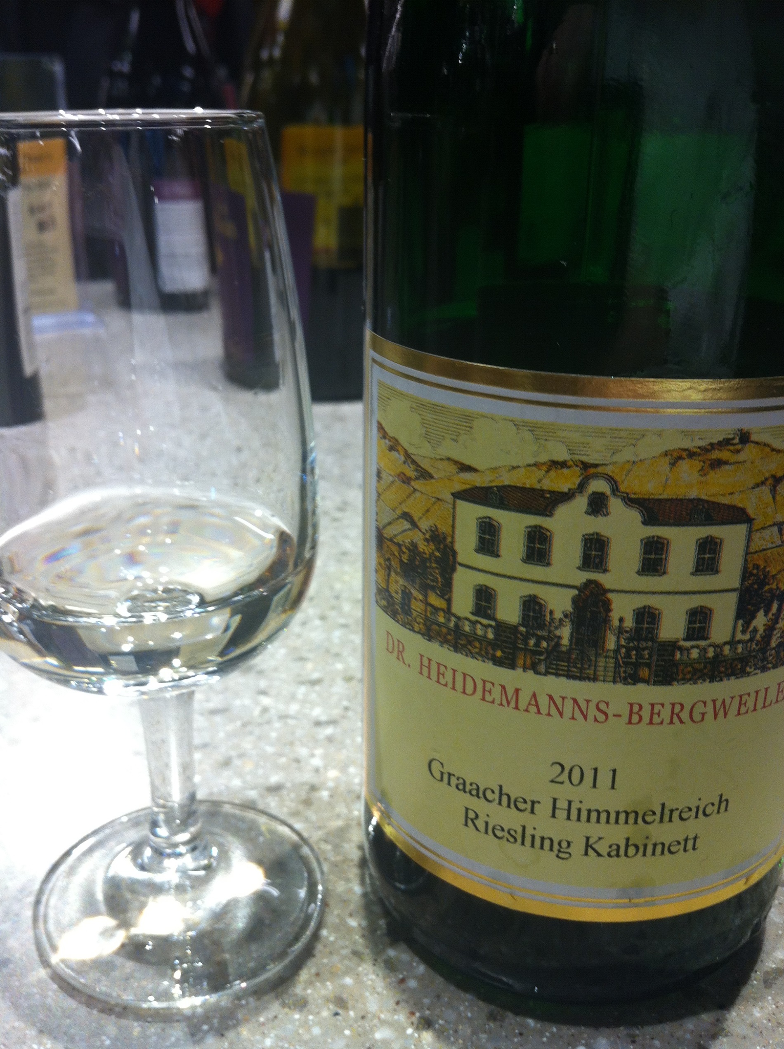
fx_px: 1060
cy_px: 524
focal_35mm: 35
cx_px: 392
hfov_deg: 40.6
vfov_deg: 52.7
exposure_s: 1/24
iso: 80
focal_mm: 3.85
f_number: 2.8
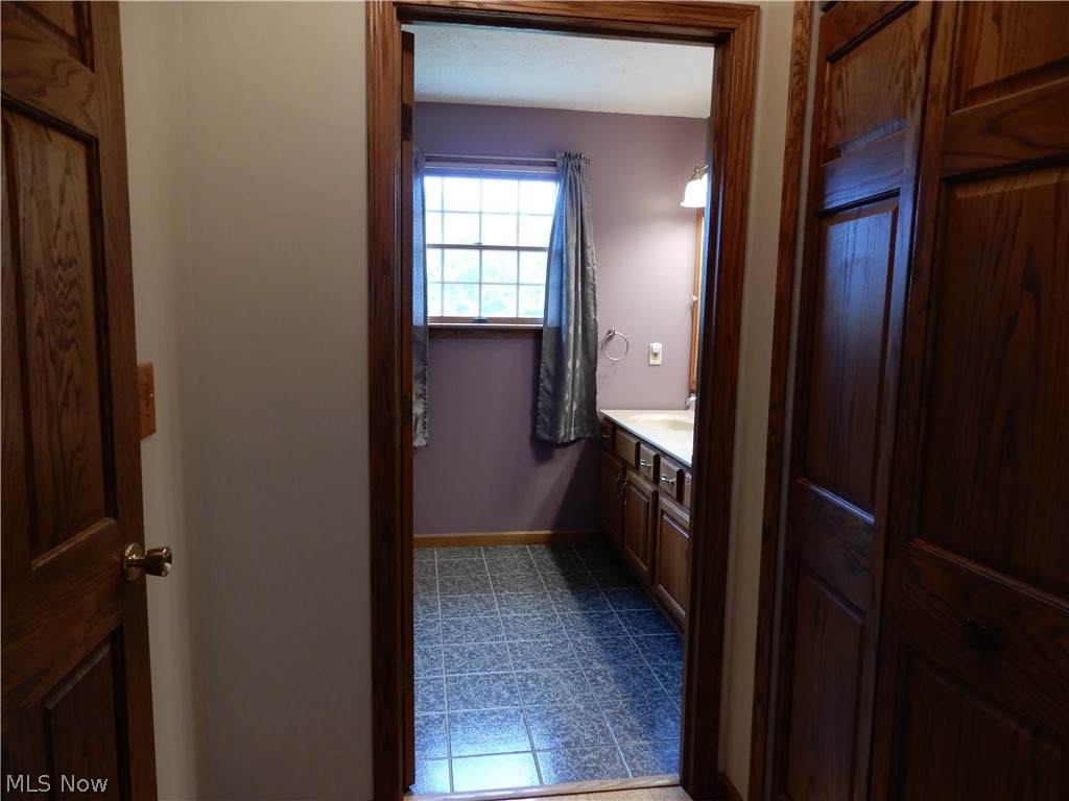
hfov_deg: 71.6
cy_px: 400
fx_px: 741
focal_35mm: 24
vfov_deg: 56.8
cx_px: 534
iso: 250
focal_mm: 4.3
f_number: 3.4
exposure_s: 1/30
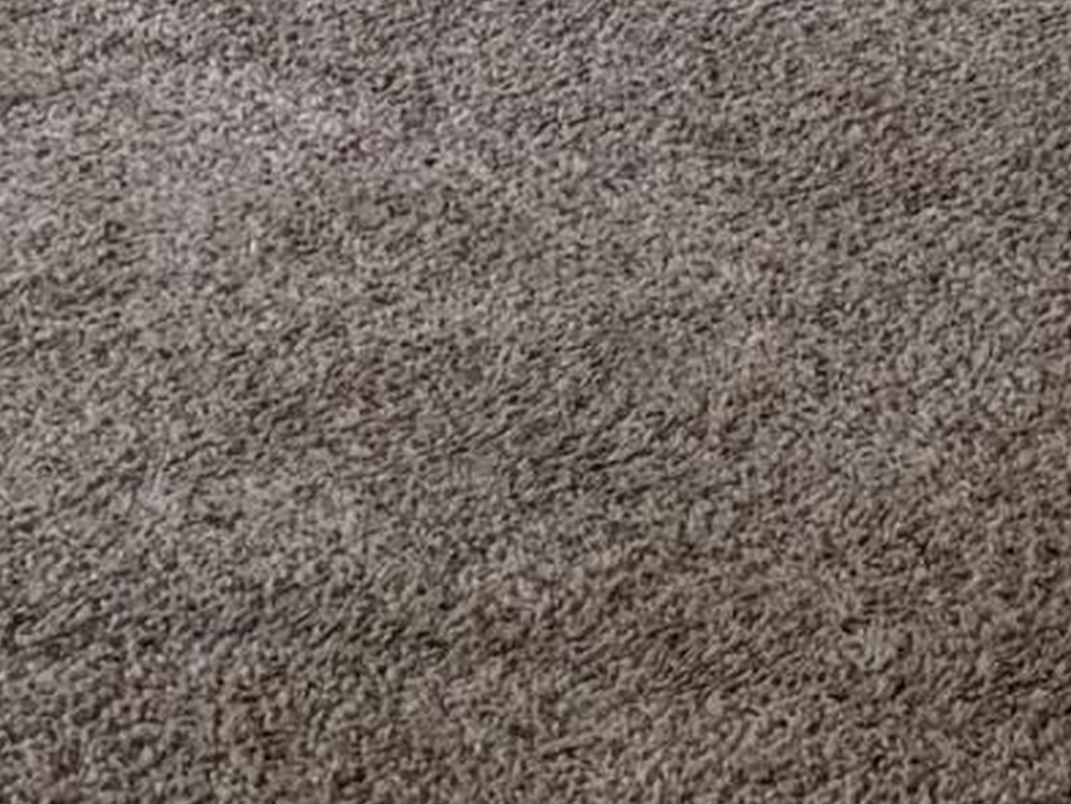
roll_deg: +0.5
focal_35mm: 183
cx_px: 3426
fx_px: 5664
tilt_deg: -3.1
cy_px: -1581
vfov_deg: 7.2
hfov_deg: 8.6
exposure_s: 1/67
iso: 200
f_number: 1.78
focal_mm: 6.76
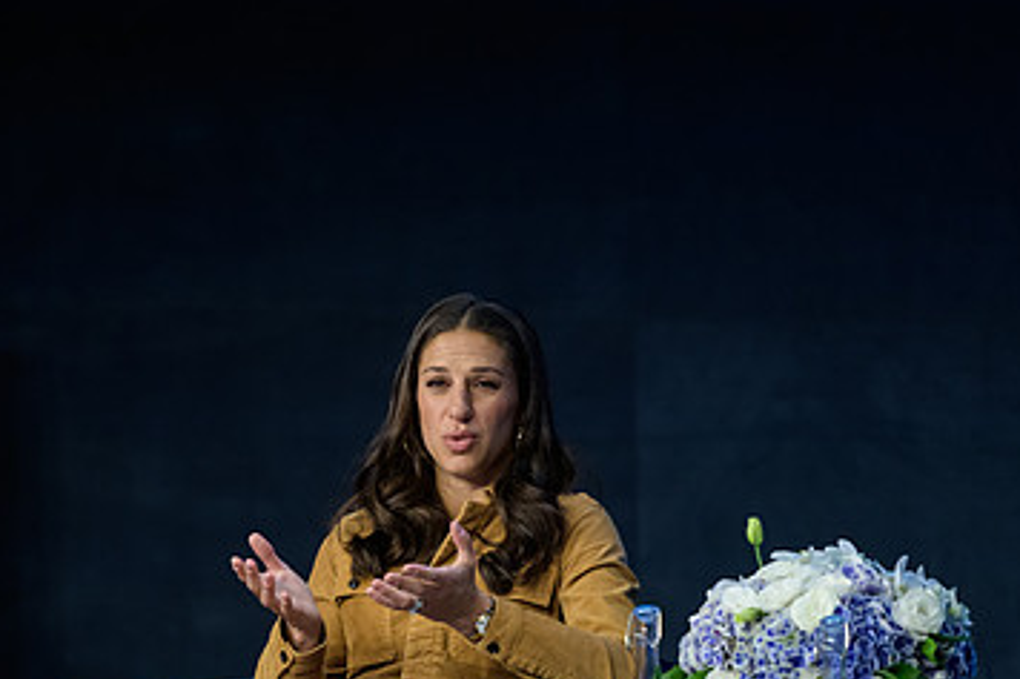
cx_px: 450
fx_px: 9232
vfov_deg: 4.2
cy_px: 474
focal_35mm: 326
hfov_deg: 6.3
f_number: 3.2
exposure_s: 1/200
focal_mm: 200
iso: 1600
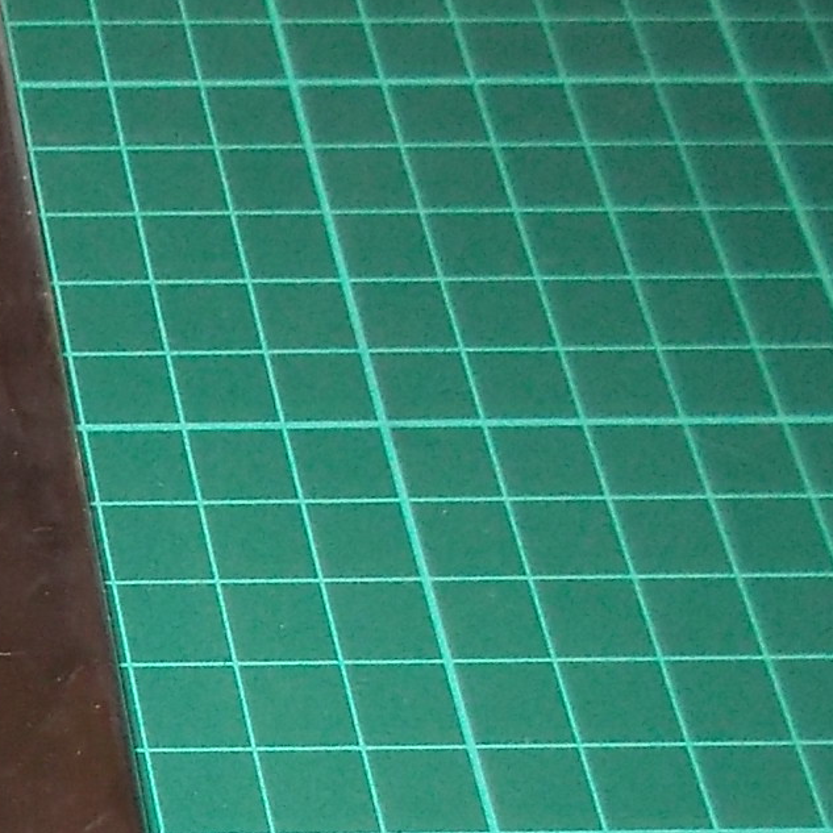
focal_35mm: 92
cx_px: -546
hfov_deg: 16.5
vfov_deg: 18.0
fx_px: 2505
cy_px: 979
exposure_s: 1/30
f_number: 3.3
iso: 200
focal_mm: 4.1
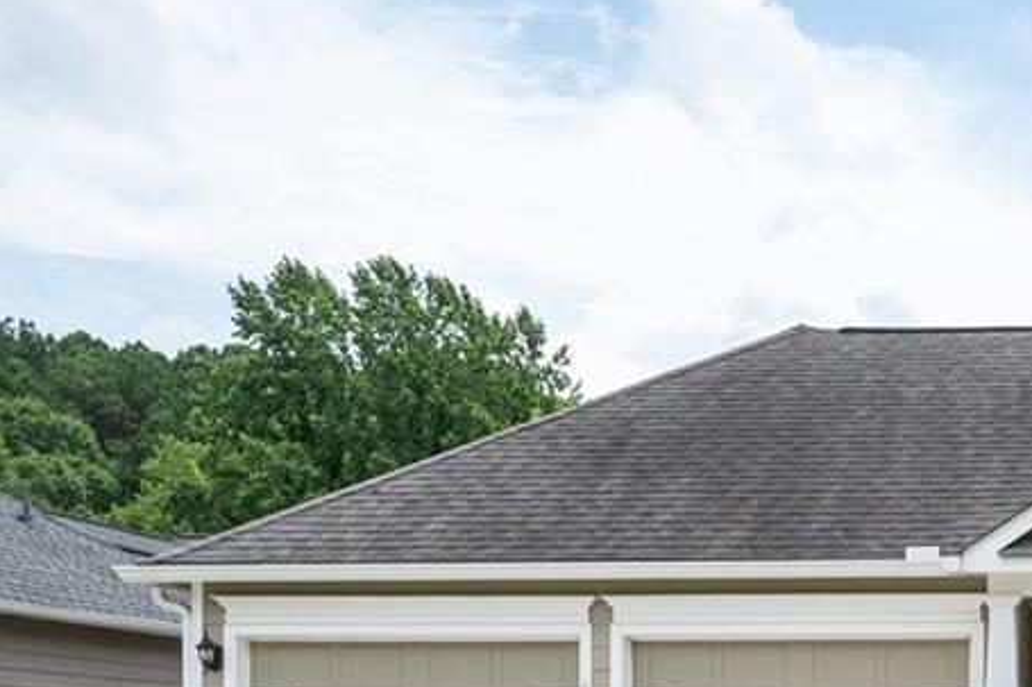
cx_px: 975
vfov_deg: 23.5
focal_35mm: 55
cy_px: 688
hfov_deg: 33.7
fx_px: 1580
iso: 1000
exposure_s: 1/2000
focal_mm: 24.5
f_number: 7.1
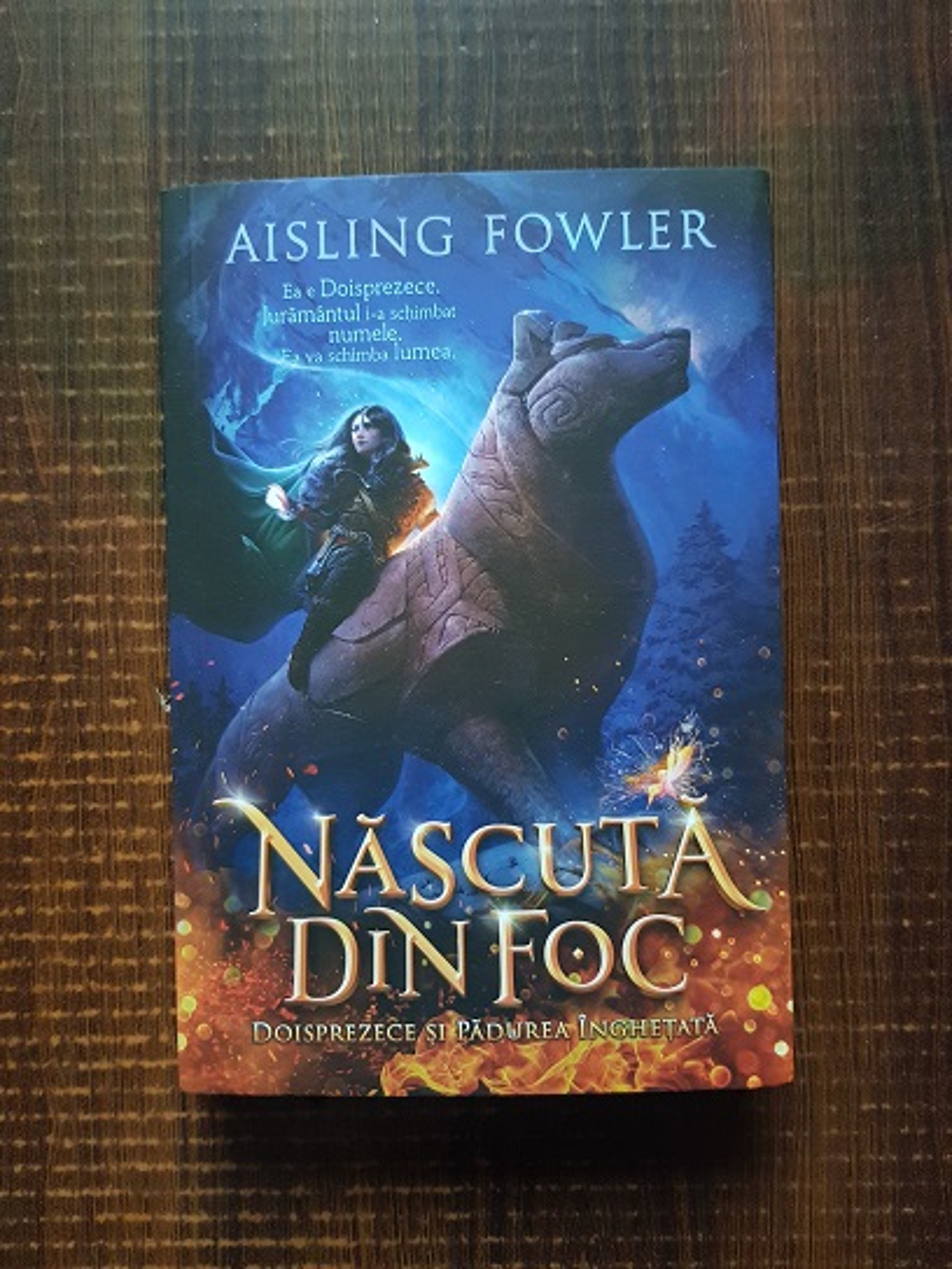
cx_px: 476
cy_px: 634
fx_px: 953
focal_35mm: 26
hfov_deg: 53.1
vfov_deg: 67.3
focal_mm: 4.3
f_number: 1.7
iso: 400
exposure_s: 1/10
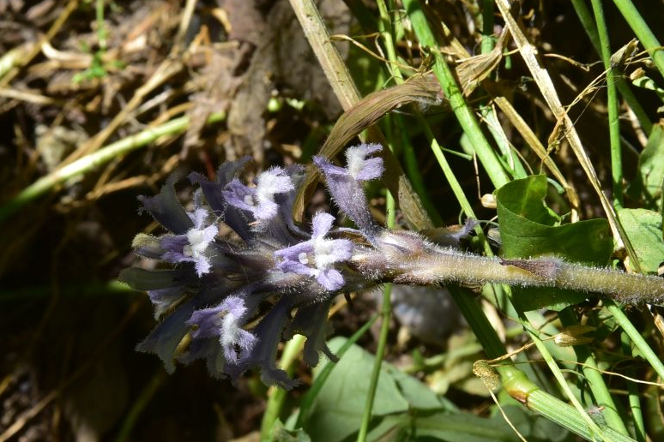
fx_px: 1549
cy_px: 251
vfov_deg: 16.3
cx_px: 339
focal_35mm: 84
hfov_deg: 24.2
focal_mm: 50
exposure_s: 1/100
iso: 400
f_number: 22
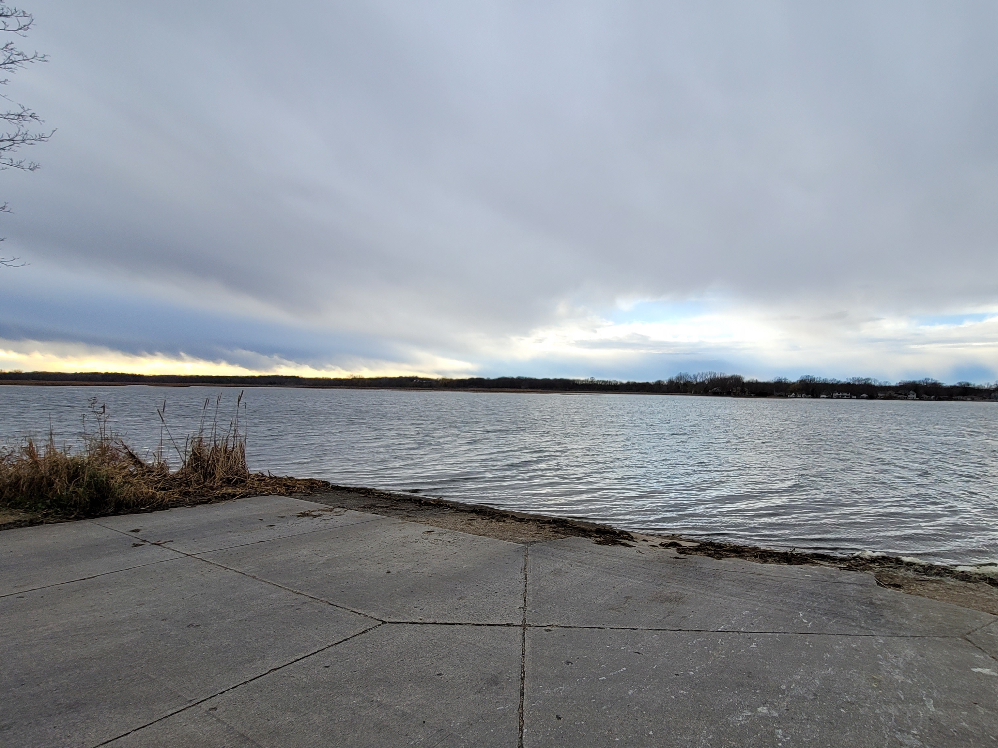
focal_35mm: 17
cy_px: 419
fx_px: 490
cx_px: 544
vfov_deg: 74.4
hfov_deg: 90.8
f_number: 2.2
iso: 64
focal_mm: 2.2
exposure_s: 1/684
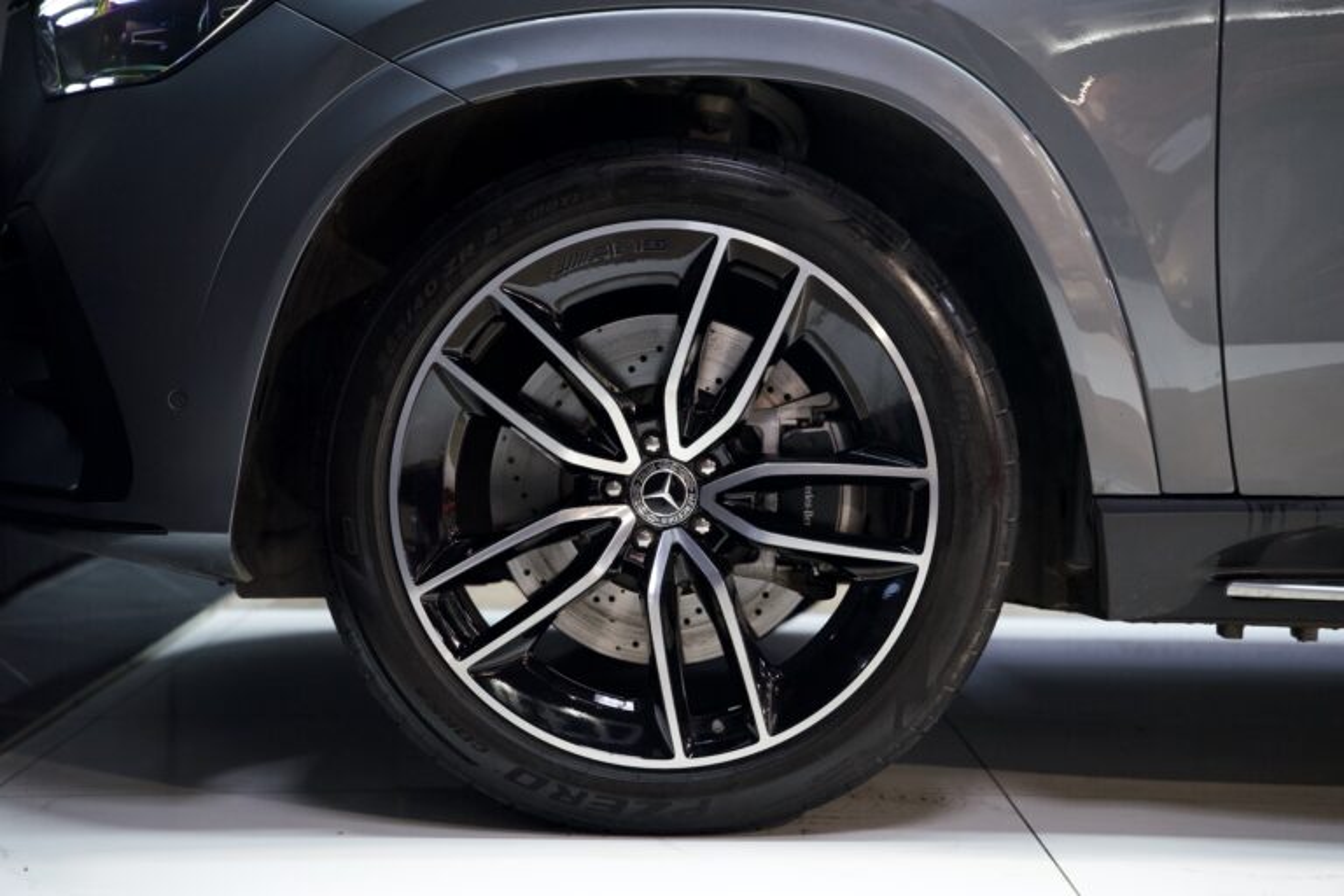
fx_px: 2613
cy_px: 448
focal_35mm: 70
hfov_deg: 28.8
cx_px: 672
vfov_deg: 19.5
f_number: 2.8
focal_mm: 70
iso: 2500
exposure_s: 1/80
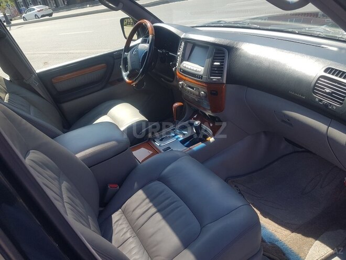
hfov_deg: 67.3
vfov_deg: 53.1
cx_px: 173
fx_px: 260
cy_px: 130
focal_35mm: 26
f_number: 1.7
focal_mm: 4.2
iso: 40
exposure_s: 1/678
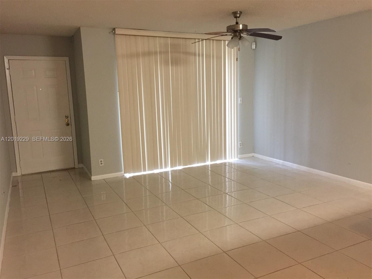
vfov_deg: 48.2
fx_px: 312
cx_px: 186
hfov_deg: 61.7
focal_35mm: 29
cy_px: 140
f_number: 2.2
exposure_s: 1/10
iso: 125
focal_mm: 4.15
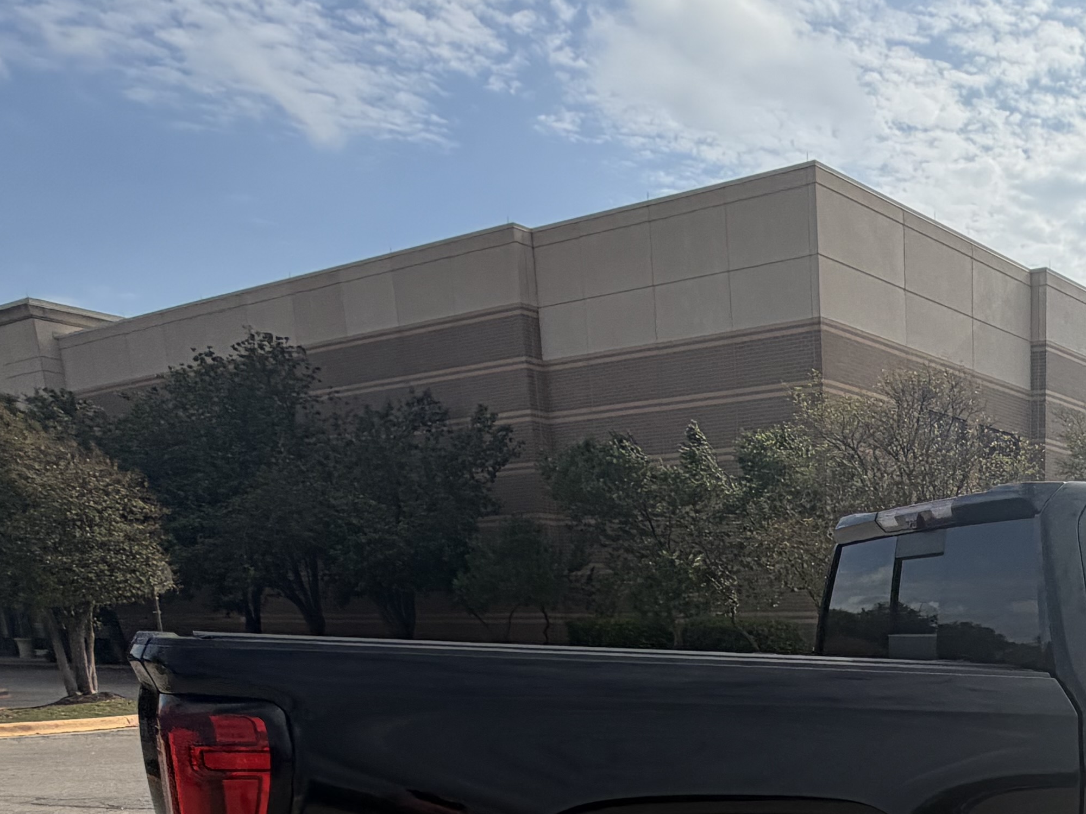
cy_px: 987
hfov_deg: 40.7
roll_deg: -1.3
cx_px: 1096
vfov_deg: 30.4
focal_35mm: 40
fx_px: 1255
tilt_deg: -18.4
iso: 25
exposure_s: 1/1901
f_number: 2.2
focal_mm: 2.22
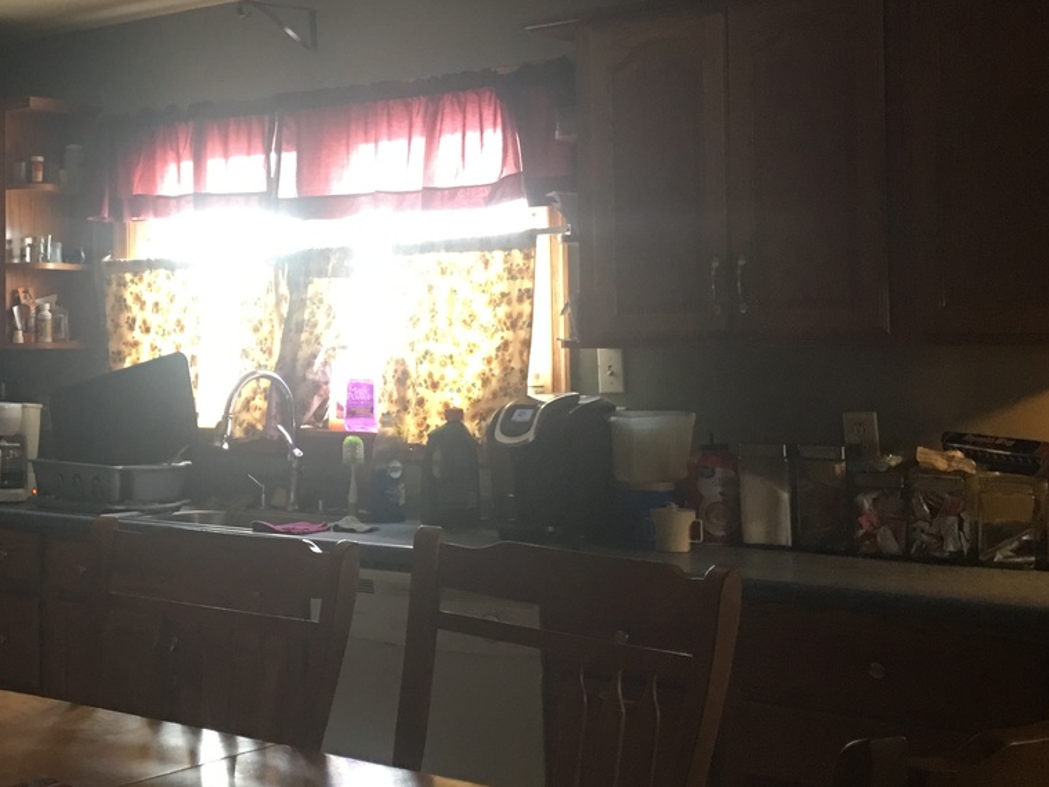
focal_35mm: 55
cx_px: 97
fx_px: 1666
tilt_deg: +2.5
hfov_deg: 33.1
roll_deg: +0.4
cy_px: 315
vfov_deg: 26.5
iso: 80
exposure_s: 1/15
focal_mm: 4.15
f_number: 2.2
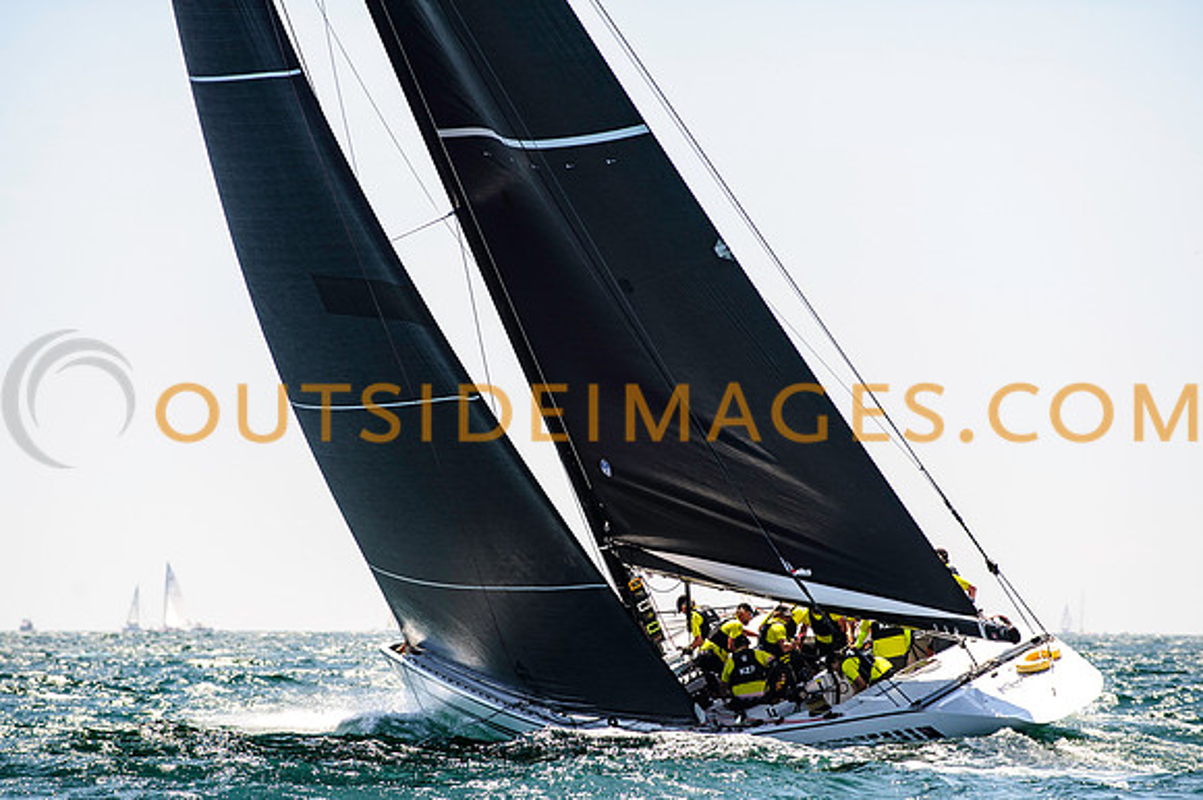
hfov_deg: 8.9
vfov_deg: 5.9
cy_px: 464
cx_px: 602
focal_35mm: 232
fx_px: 7760
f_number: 5
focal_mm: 200
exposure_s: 1/1250
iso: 320
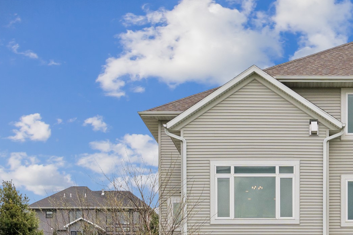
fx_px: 823
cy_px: 185
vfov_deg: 16.1
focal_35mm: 84
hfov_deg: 23.8
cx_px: 281
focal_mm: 35
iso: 400
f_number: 9
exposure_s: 1/1250
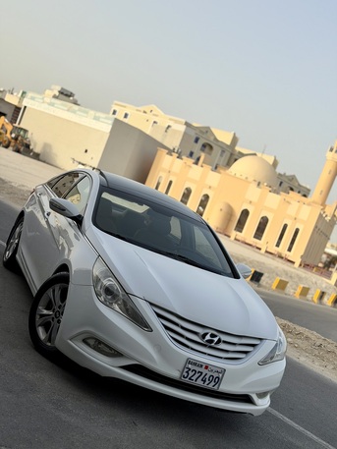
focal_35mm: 48
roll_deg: -20.7
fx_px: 623
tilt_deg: -2.0
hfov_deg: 30.3
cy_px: 224
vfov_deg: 39.6
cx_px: 168
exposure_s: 1/2208
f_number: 1.78
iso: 64
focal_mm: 6.76
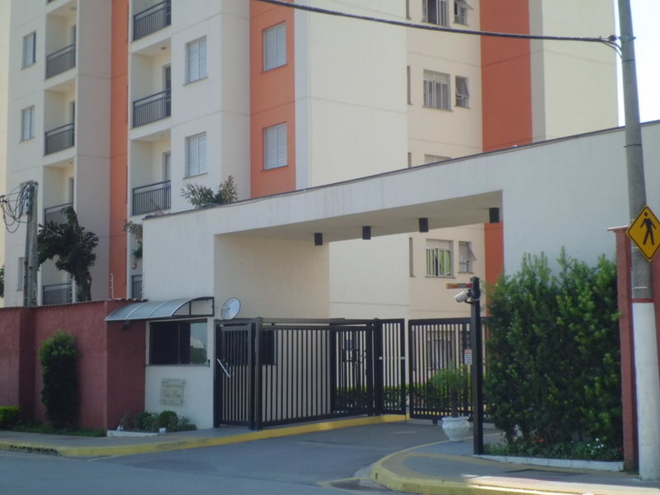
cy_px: 248
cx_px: 330
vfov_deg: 24.4
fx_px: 1144
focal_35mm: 60
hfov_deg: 32.2
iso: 100
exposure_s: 1/400
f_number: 3.9
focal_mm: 10.7
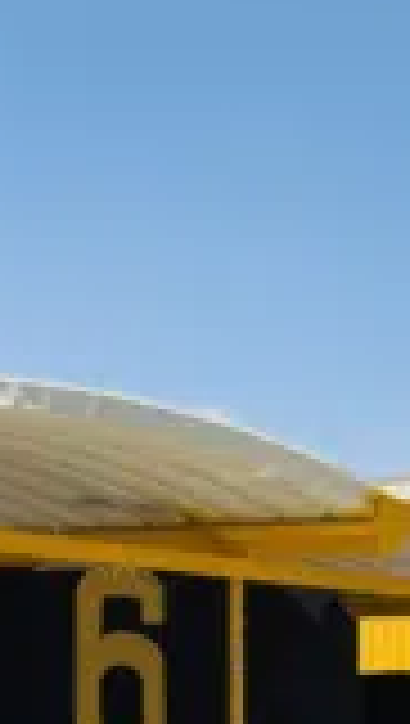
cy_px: 787
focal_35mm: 130
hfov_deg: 9.3
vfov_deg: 16.0
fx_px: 2503
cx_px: 473
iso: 100
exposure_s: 1/6623
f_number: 1.78
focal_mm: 6.86
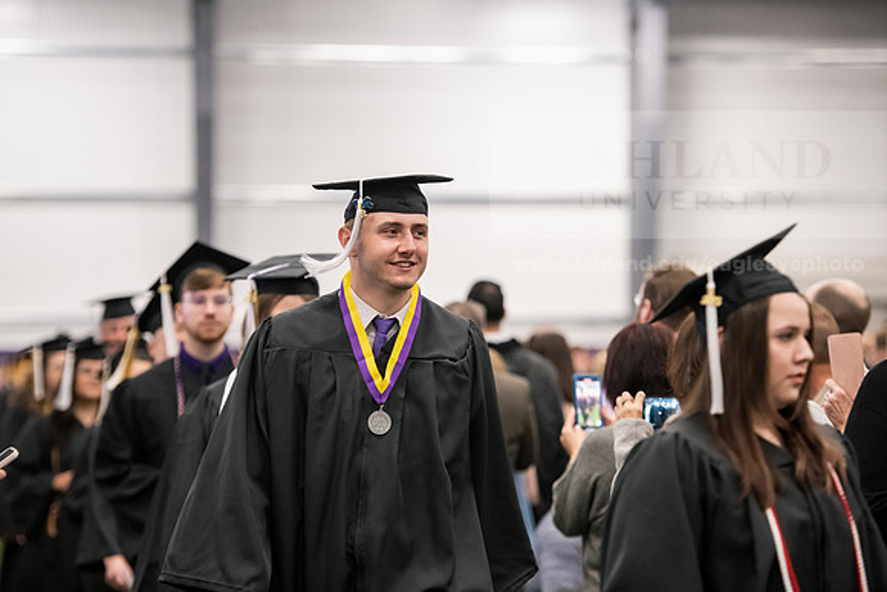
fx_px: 3204
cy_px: 296
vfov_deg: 10.6
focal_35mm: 130
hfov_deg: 15.8
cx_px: 444
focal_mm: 130
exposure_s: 1/200
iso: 3200
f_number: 3.2
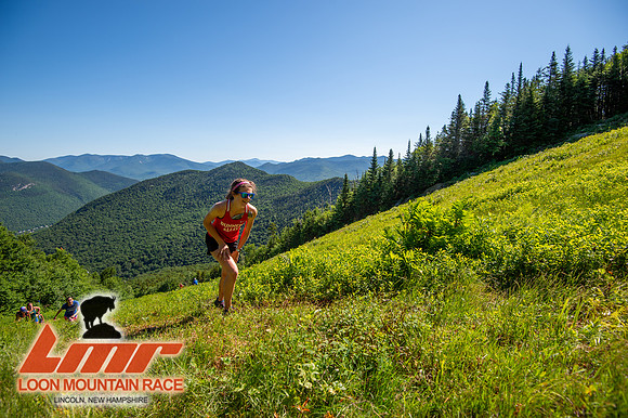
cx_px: 314
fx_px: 279
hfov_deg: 96.8
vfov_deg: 73.7
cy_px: 209
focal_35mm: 16
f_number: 5
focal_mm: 16
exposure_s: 1/640
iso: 100
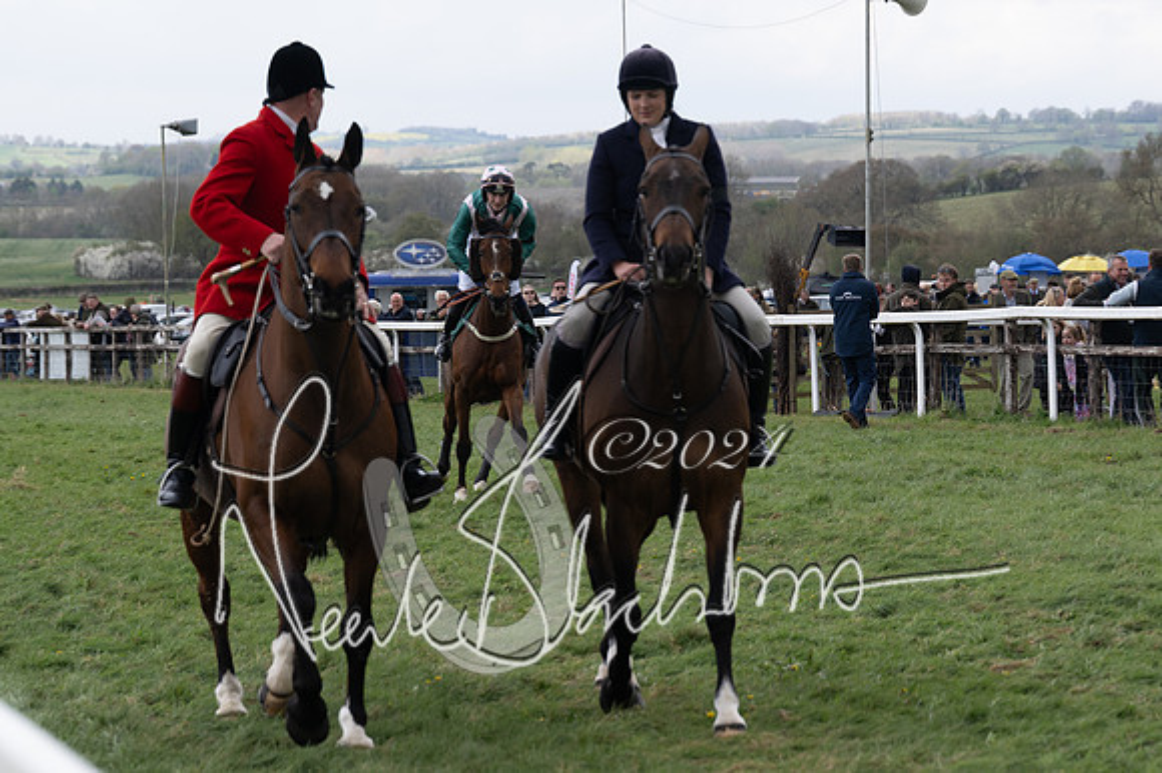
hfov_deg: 16.7
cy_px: 386
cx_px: 581
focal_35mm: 123
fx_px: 3968
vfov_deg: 11.1
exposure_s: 1/1000
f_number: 4
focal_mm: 82
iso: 200
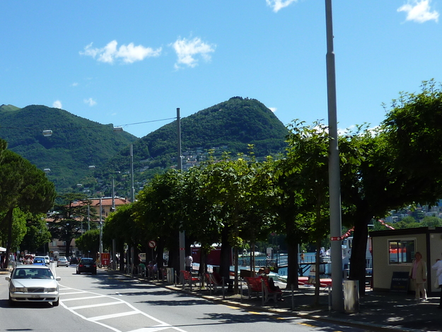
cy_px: 251
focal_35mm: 48
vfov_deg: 29.8
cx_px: 88
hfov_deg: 38.2
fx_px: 613
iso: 80
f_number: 4.5
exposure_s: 1/500
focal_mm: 4.1
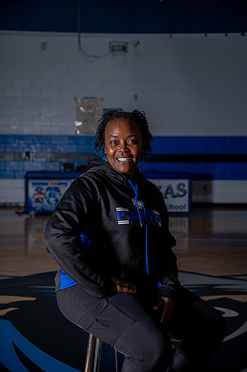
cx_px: 124
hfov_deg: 21.9
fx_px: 640
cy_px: 186
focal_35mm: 62
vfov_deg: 32.4
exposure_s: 1/200
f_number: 4
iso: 640
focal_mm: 62
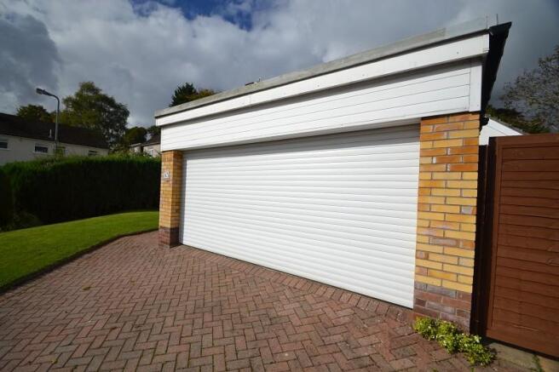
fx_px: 233
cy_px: 186
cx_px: 280
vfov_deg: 77.3
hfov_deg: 100.4
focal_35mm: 15
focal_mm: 10
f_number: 7.1
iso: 100
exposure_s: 1/200
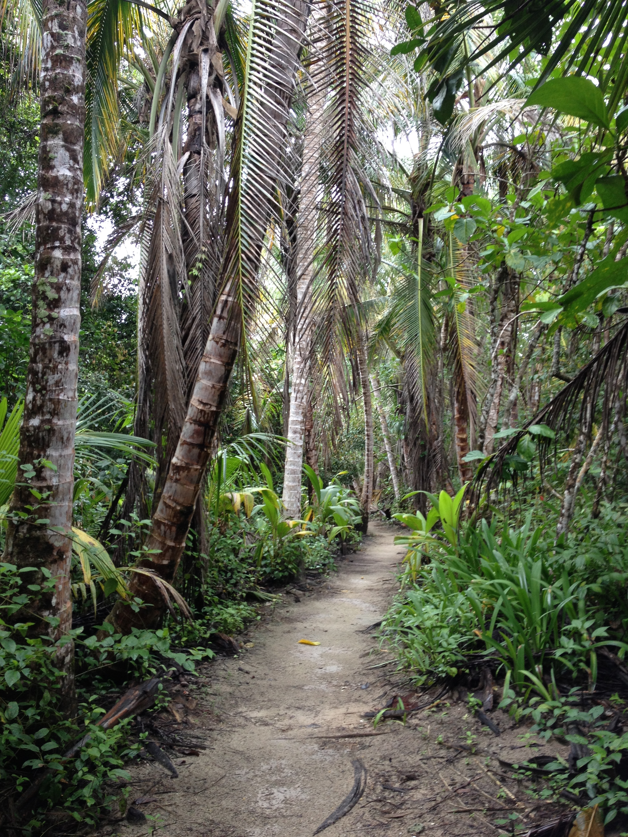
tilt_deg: +1.8
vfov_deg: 52.6
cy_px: 418
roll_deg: +0.3
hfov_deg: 40.7
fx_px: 847
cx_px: 314
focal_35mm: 35
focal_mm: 4.28
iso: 50
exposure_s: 1/40
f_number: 2.4
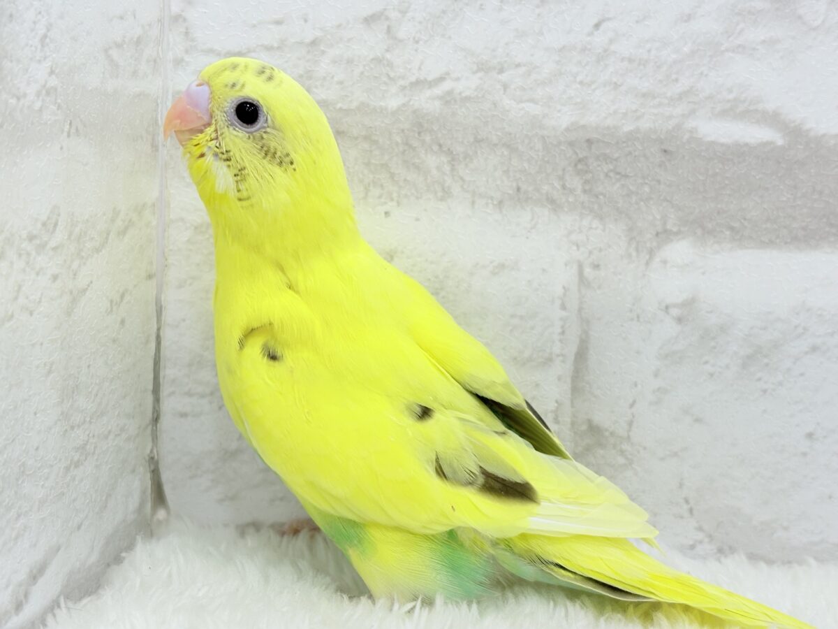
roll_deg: -1.8
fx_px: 1259
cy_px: 314
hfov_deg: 36.8
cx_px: 419
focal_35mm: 52
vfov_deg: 28.0
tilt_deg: -7.0
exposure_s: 1/100
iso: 64
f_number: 1.6
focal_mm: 5.96
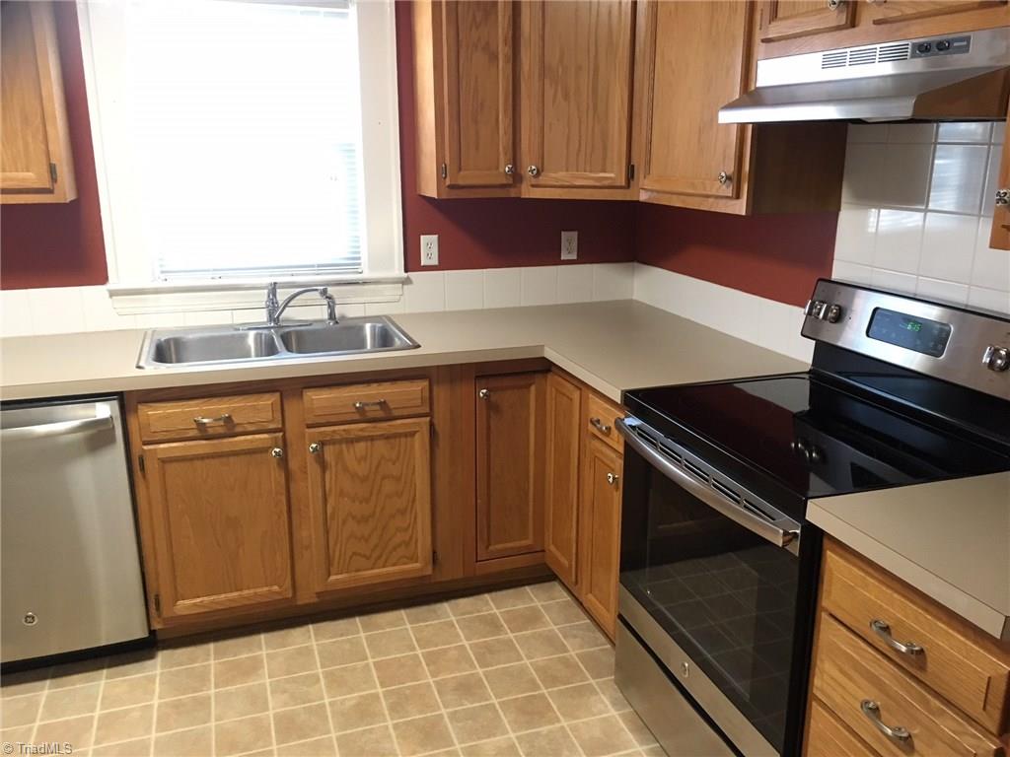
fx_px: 846
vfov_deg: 48.2
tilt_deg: -13.2
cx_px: 505
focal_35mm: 29
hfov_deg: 61.7
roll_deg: -0.1
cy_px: 378
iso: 200
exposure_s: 1/24
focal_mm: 4.15
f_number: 2.2
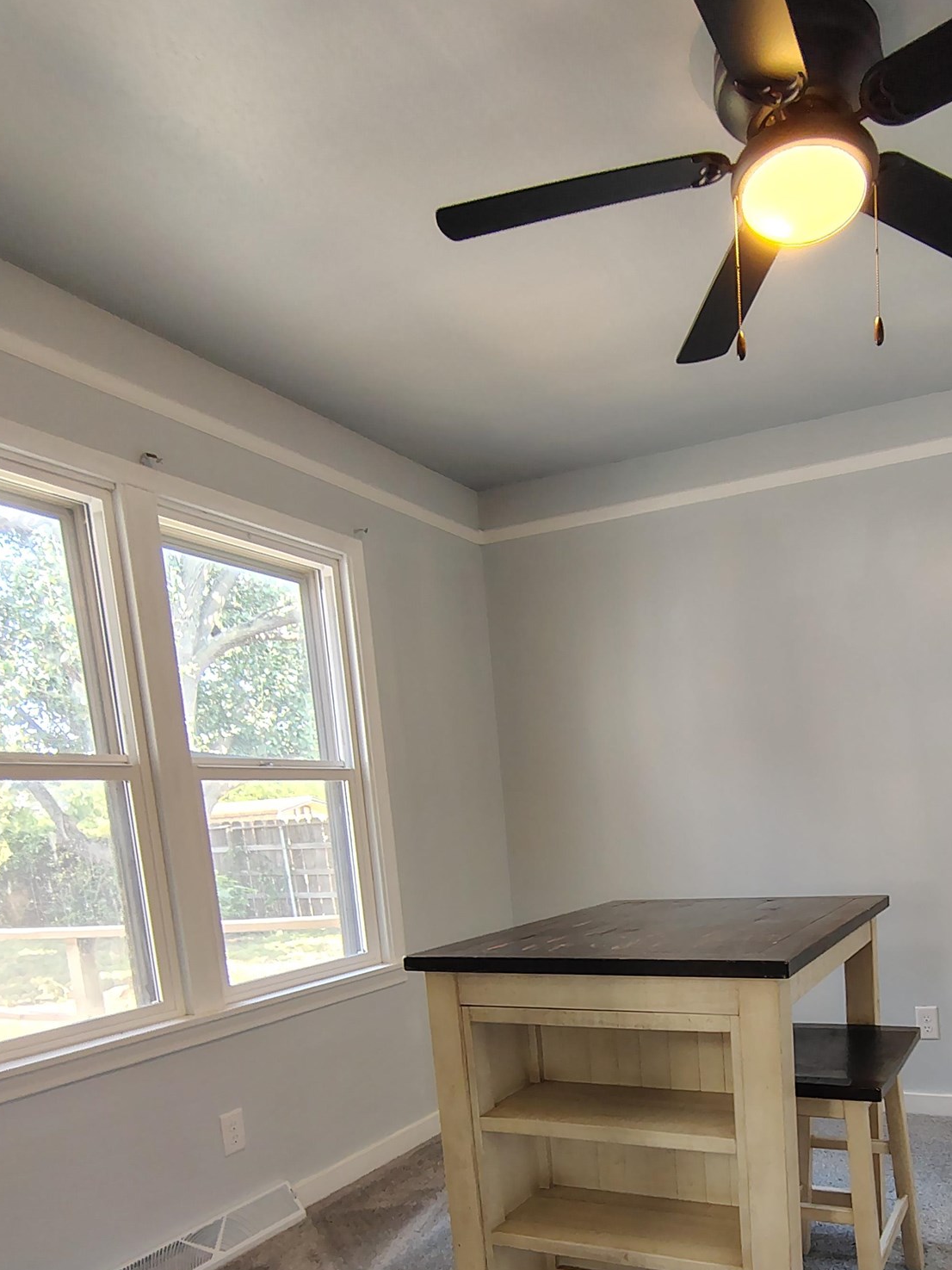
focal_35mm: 25
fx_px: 917
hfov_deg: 53.1
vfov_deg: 65.0
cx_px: 679
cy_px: 959
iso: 466
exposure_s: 1/40
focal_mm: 2.13
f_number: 2.2
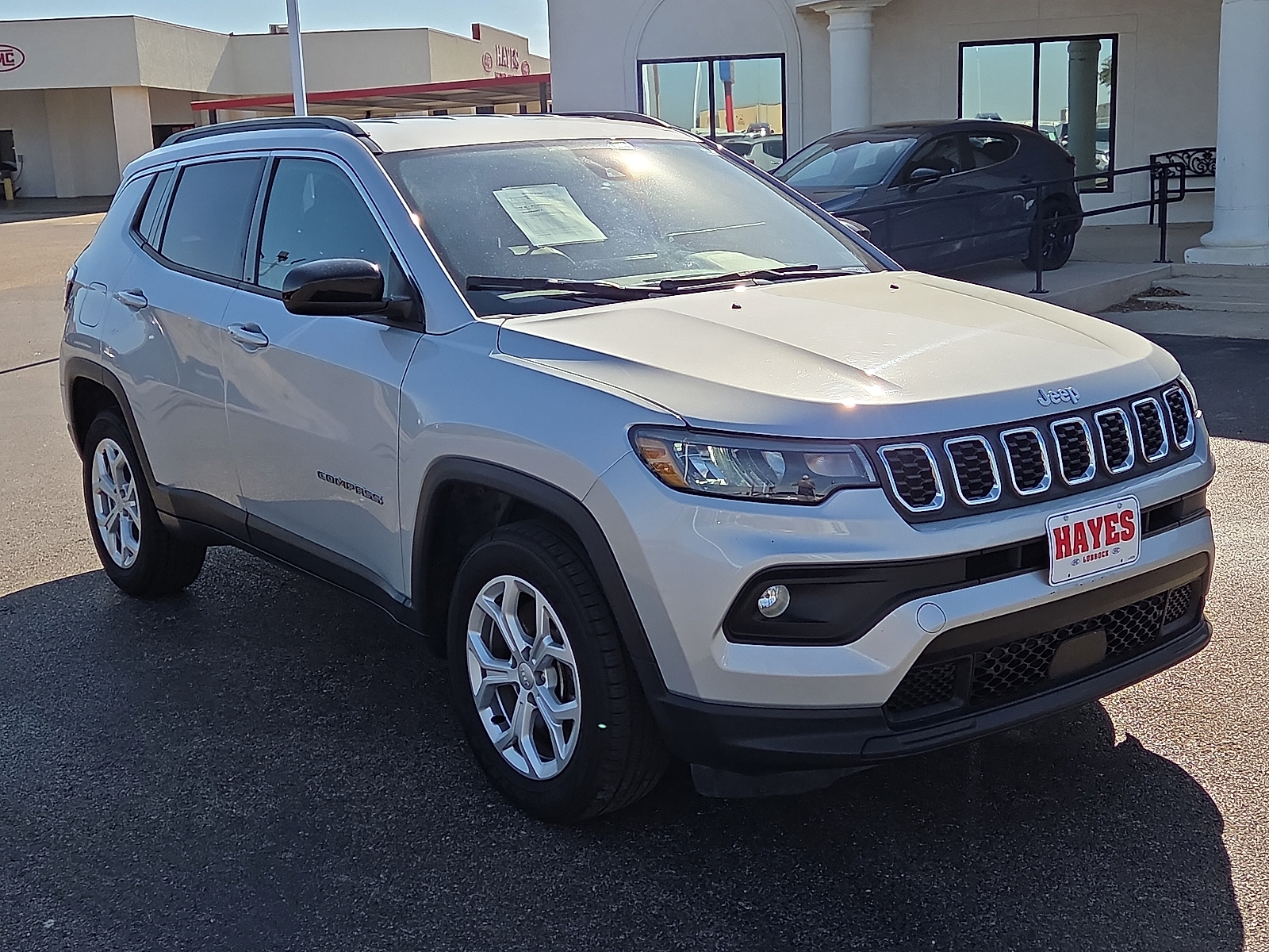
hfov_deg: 44.8
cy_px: 476
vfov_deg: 34.3
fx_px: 1540
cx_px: 634
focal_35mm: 42
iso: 25
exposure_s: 1/3333
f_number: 1.8
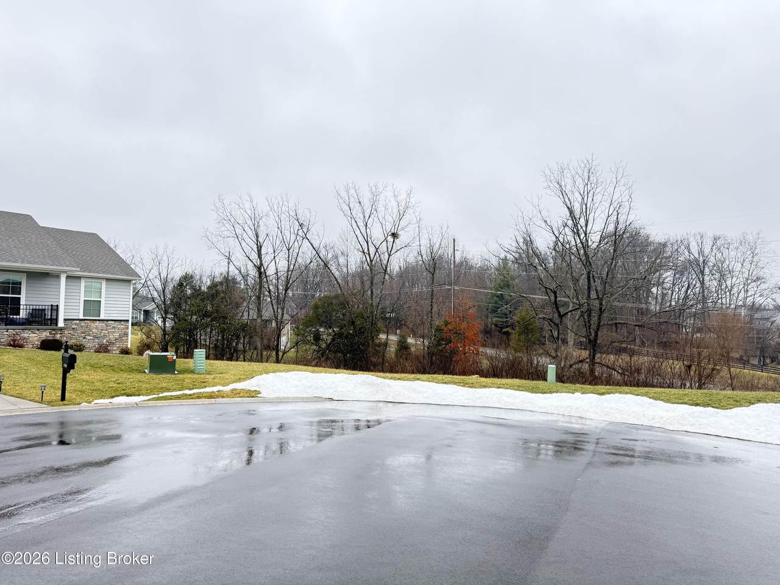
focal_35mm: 24
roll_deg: -0.6
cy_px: 292
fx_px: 541
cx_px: 390
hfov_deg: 71.6
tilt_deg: +3.3
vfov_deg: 56.8
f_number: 1.78
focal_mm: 6.76
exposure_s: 1/423
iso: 100
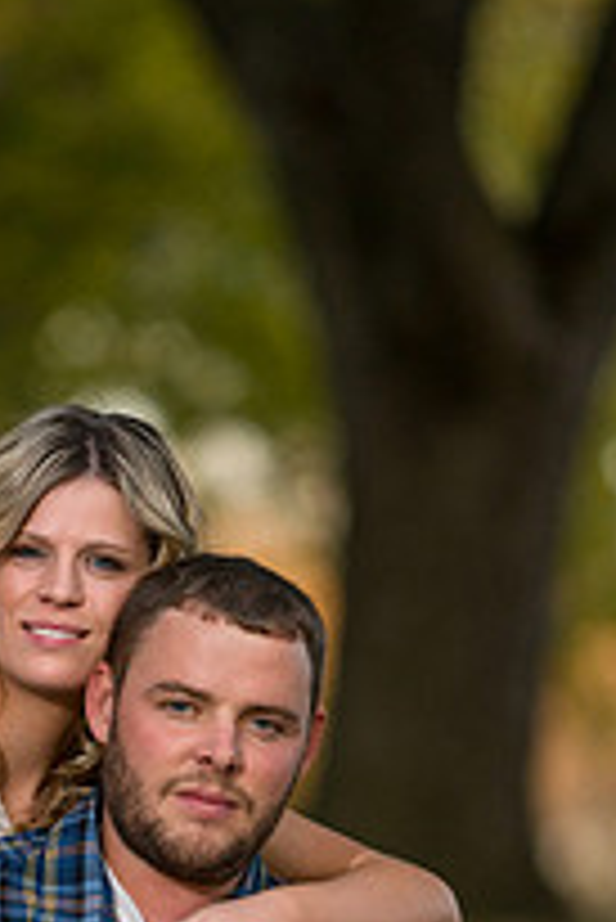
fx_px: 11222
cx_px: 121
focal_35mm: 438
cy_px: 859
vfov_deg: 4.7
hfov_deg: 3.1
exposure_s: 1/640
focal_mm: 200
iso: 500
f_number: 2.8
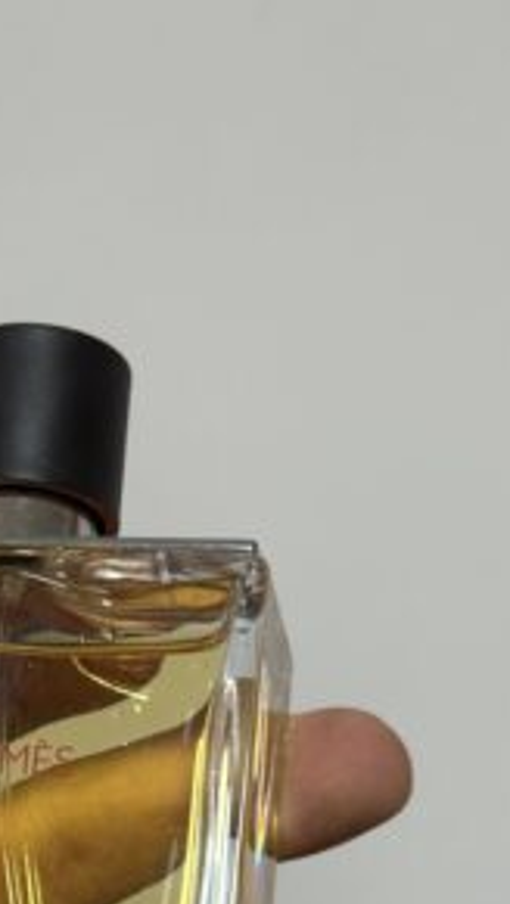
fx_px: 2473
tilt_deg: -22.6
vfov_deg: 20.3
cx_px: -50
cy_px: 812
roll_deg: -0.8
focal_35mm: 103
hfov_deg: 11.6
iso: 80
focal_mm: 6.76
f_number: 1.78
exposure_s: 1/50
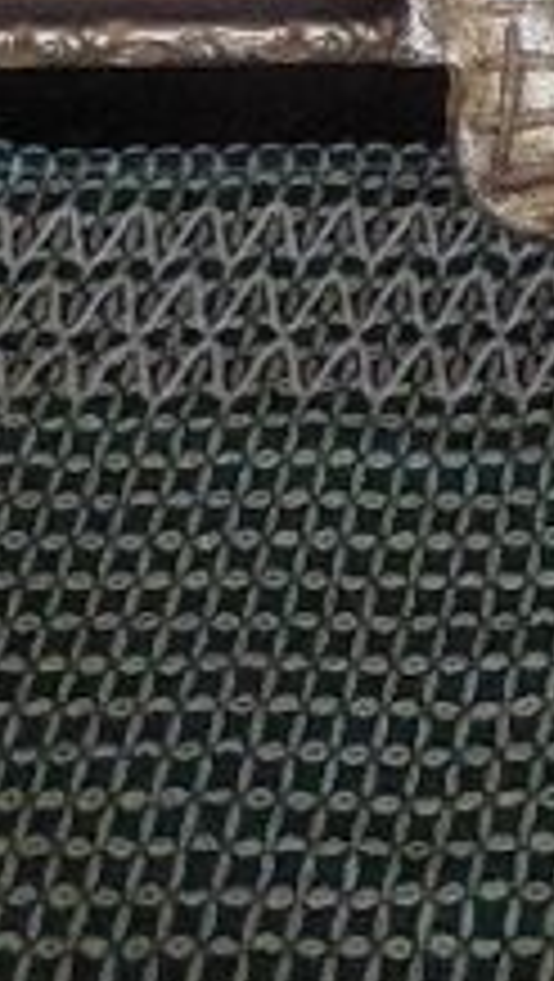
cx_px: 1099
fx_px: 2501
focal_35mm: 96
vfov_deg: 18.2
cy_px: -720
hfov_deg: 11.4
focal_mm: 5.23
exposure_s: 1/17
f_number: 1.8
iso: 2000
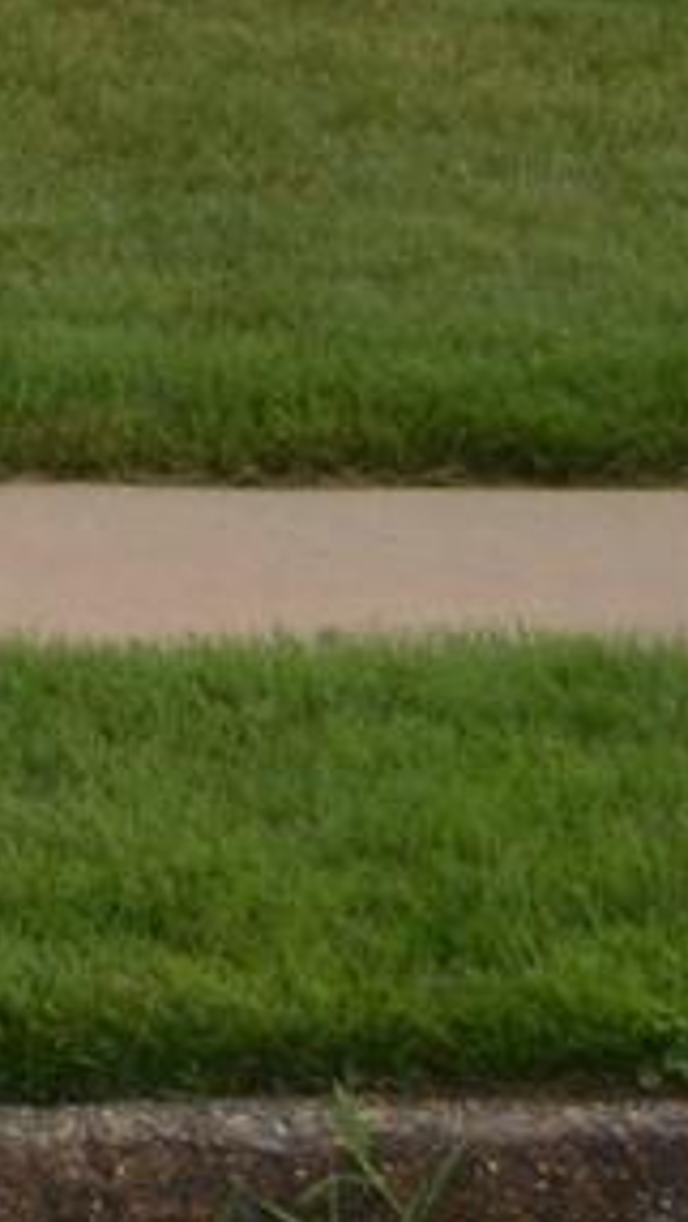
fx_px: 10591
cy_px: -1442
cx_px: -2474
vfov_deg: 6.4
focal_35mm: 327
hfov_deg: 3.5
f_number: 5
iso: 100
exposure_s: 1/200
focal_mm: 29
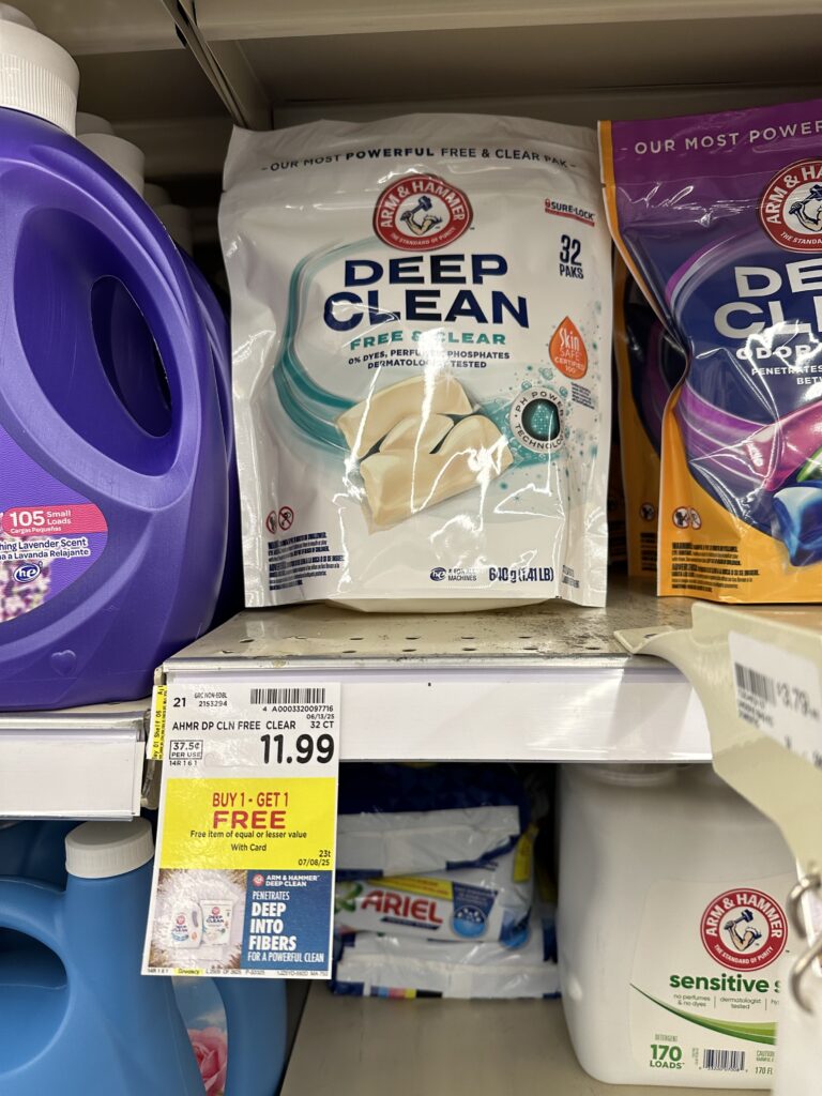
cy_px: 548
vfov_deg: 71.6
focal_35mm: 24
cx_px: 411
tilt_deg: -6.0
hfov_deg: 56.8
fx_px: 760
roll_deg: +2.3
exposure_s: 1/121
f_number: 1.78
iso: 160
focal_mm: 6.86
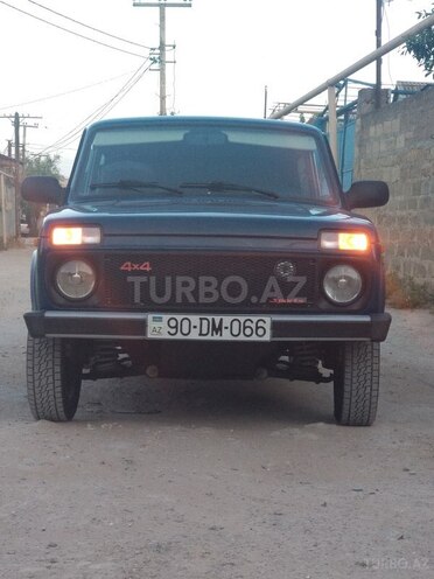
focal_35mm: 52
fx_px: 869
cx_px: 217
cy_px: 290
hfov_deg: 28.0
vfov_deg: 36.8
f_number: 2.6
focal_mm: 5.99
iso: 200
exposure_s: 1/100
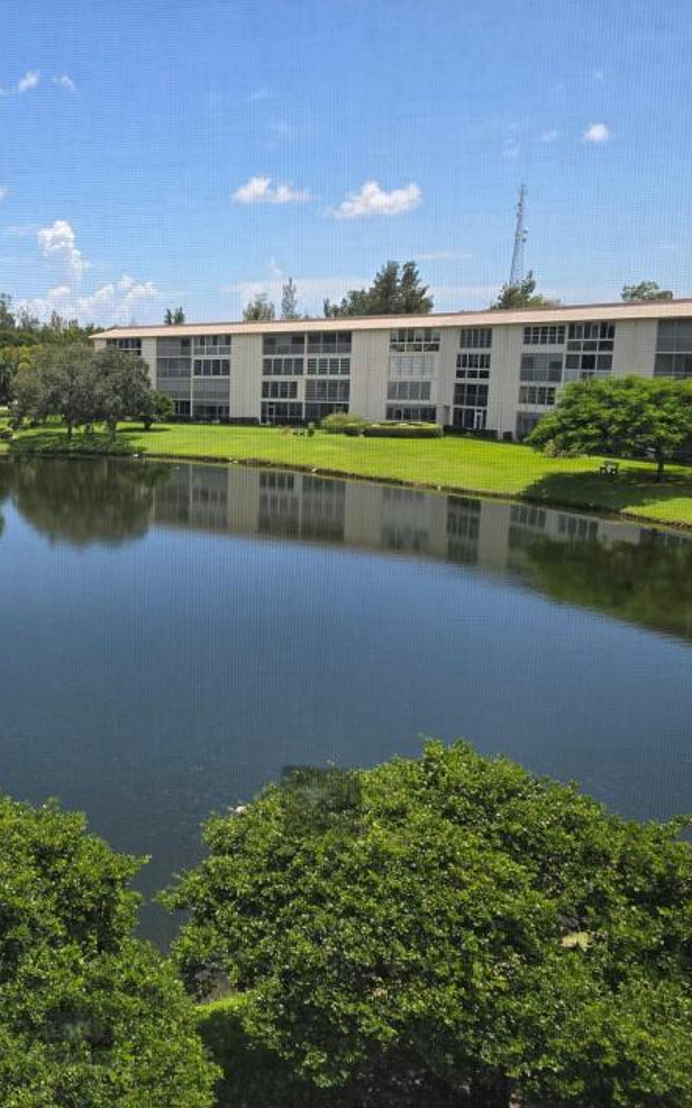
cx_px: 17
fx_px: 996
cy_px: 552
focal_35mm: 33
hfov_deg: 35.1
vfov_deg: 58.1
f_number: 1.7
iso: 12
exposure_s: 1/427
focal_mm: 6.3
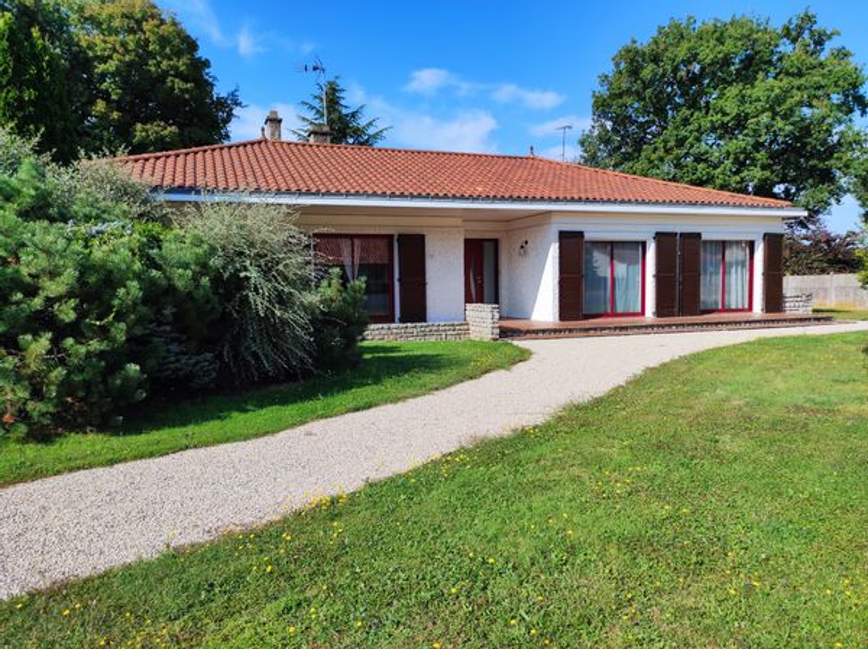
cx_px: 434
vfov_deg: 54.8
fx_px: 626
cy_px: 324
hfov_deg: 69.4
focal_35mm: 25
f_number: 1.89
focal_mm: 5.43
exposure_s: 1/2696
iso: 100
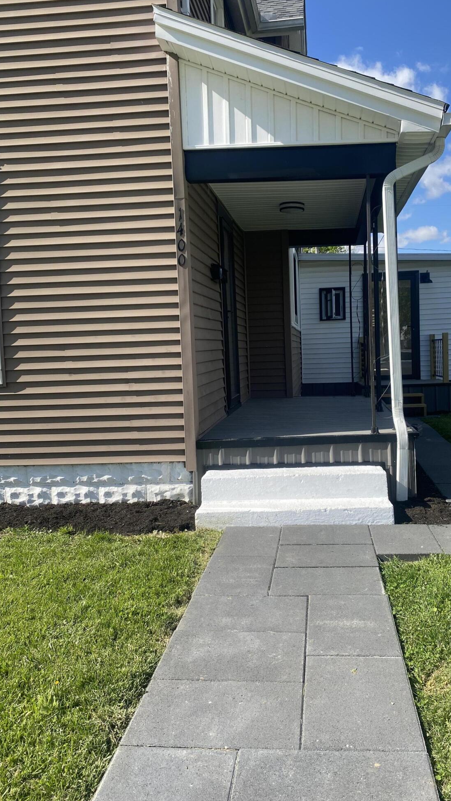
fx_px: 617
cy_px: 392
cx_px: 269
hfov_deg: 40.0
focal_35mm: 29
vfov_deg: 66.1
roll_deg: +2.6
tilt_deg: -3.6
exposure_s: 1/2105
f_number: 1.8
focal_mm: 4.25
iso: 32
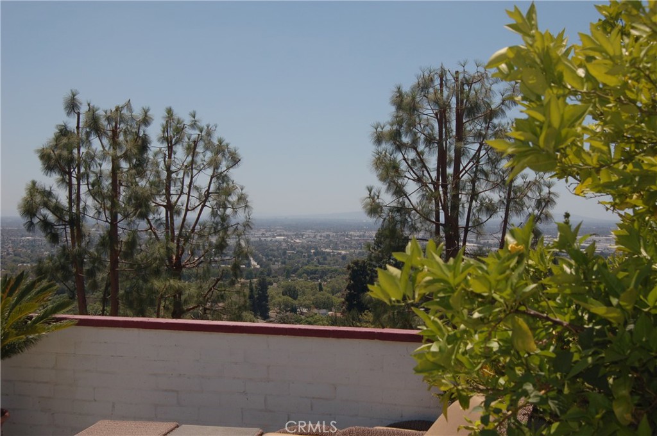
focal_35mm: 51
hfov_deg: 38.9
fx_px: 930
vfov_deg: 26.4
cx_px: 328
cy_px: 218
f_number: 9
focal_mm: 34
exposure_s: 1/500
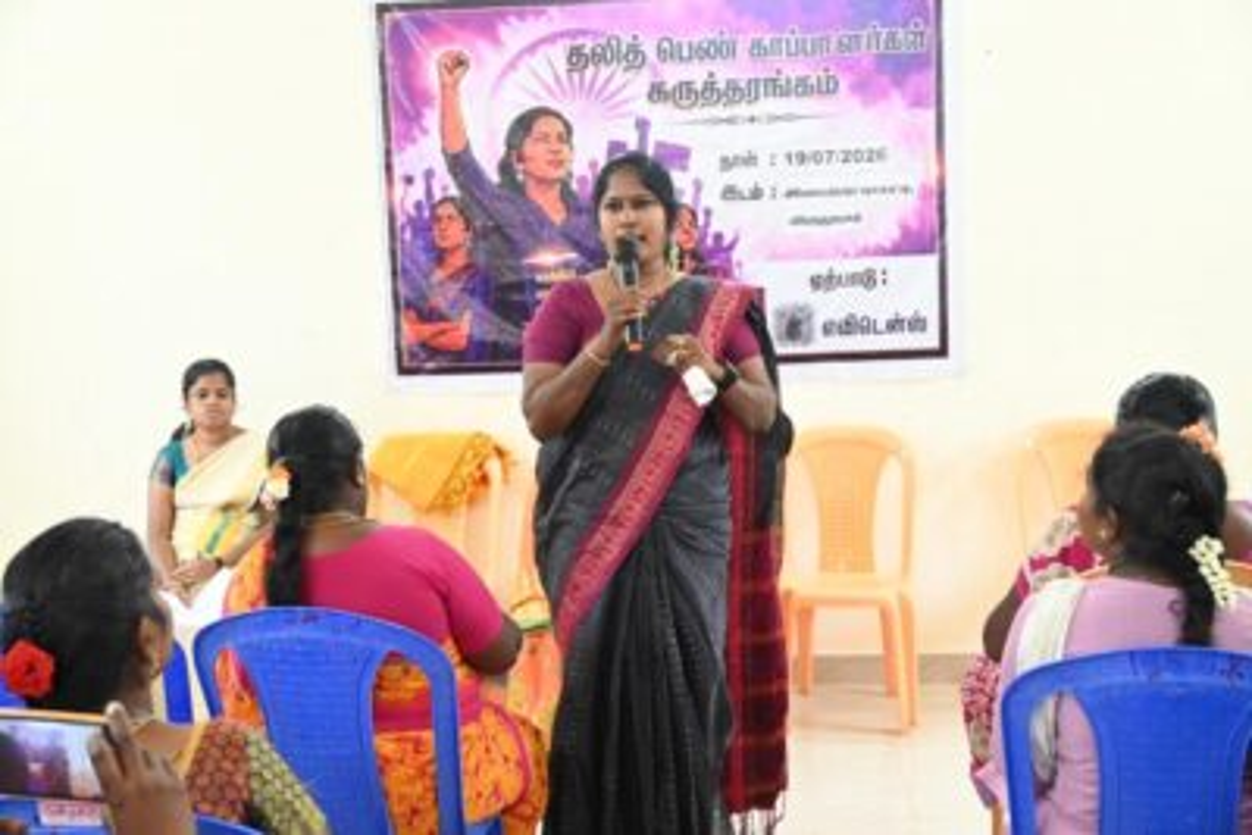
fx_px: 1383
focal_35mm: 40
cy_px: 418
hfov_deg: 48.7
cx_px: 626
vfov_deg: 33.6
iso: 3200
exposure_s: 1/100
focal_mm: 26.5
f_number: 3.8
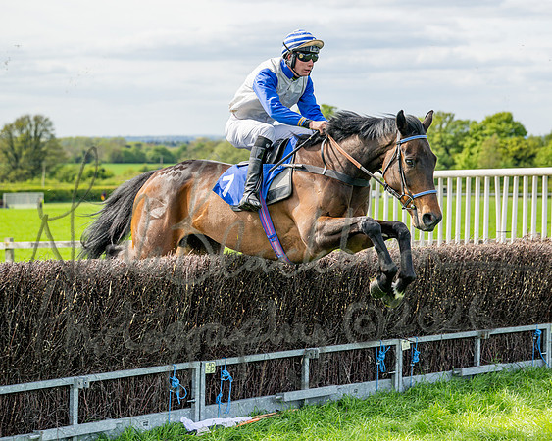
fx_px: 1654
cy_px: 193
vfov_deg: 15.2
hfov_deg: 18.9
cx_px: 324
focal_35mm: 101
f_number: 4
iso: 200
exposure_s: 1/1600
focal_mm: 80
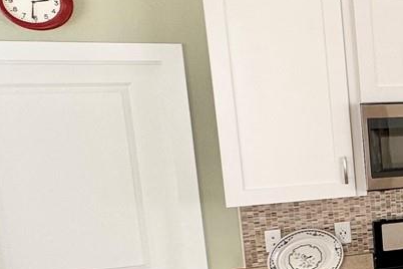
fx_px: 649
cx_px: 687
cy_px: 163
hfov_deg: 23.0
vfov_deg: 23.3
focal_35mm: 58
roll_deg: +0.3
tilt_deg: -7.5
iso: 80
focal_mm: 2.22
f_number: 2.2
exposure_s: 1/120
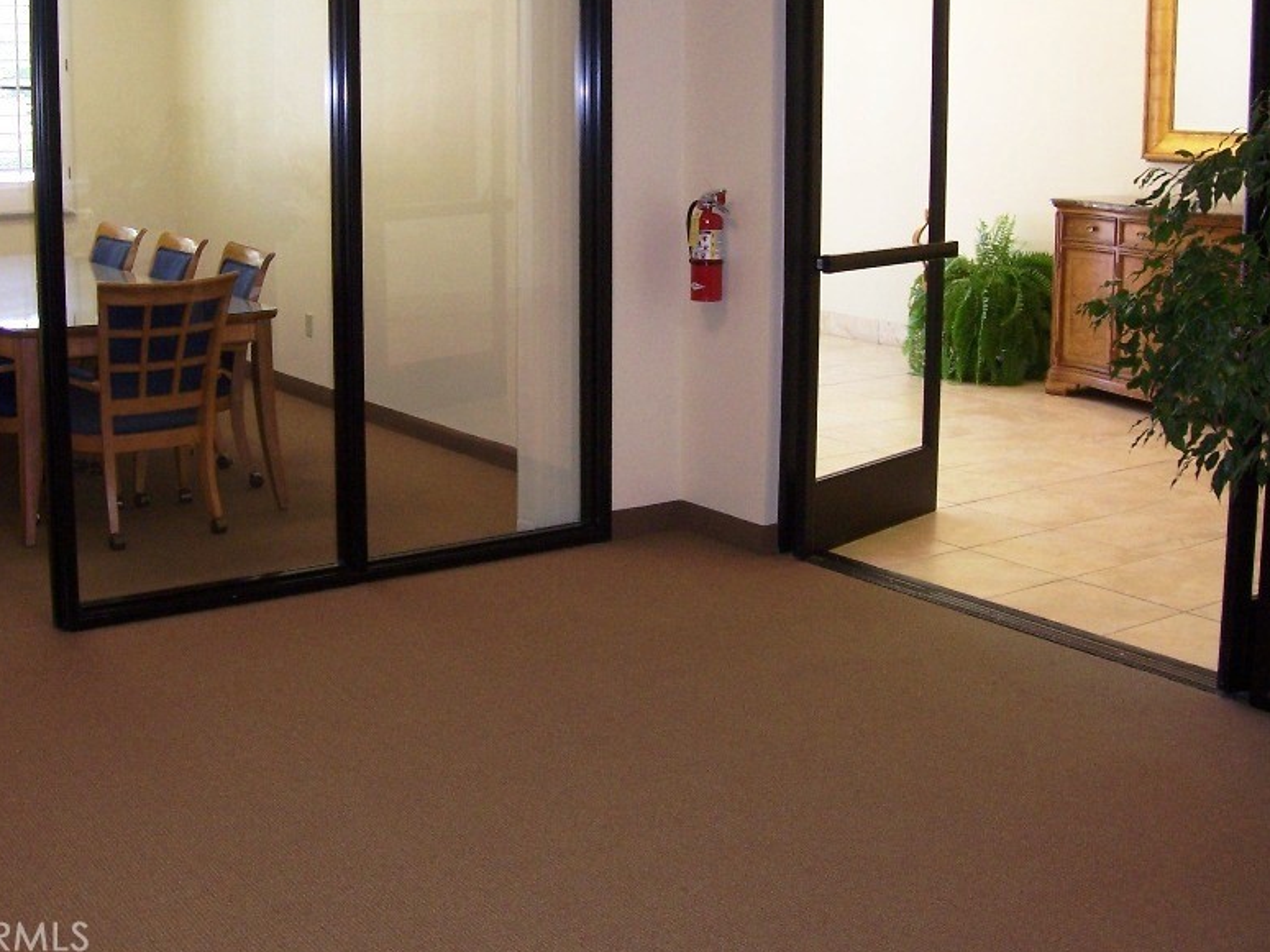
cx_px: 561
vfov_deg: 31.9
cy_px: 330
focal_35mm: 45
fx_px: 1650
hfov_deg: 42.0
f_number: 2.7
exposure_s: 1/60
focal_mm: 5.6
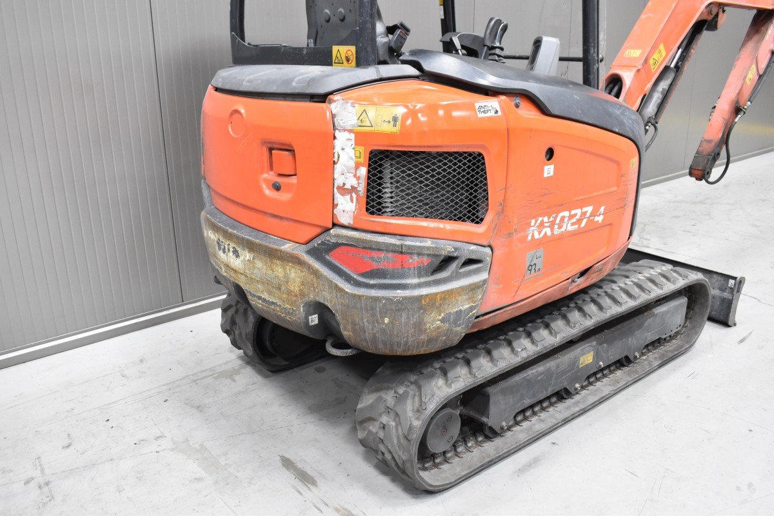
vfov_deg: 43.6
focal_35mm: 30
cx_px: 387
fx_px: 645
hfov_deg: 61.9
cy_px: 258
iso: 1600
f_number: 5
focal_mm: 20
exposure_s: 1/25
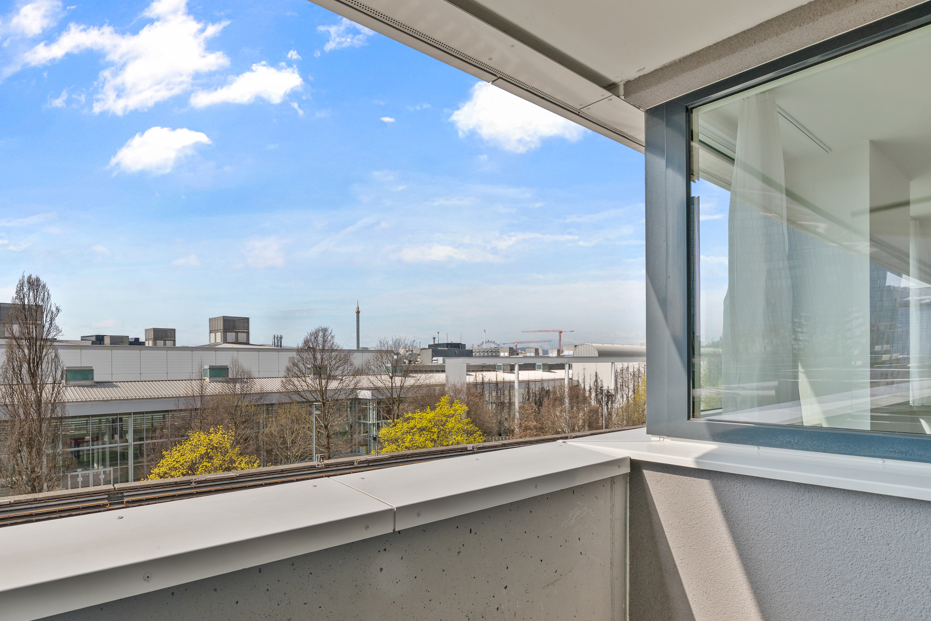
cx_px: 312
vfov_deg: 64.0
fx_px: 491
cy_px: 374
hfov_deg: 84.0
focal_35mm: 19
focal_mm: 12
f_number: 8
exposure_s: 1/250
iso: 200
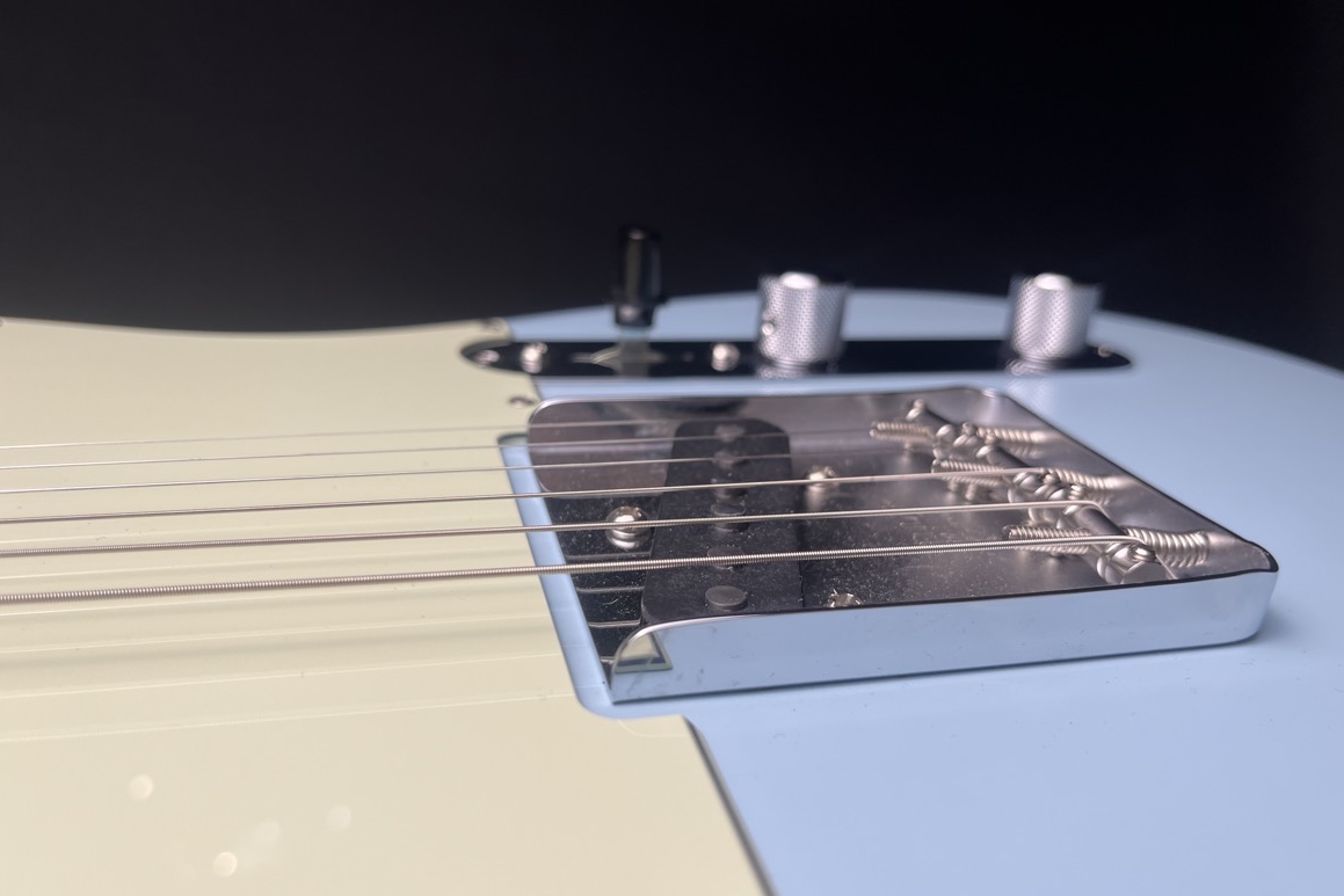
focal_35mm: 28
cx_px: 682
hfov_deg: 65.5
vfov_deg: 46.3
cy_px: 494
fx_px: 1045
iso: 32
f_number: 1.6
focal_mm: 5.1
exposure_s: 1/149
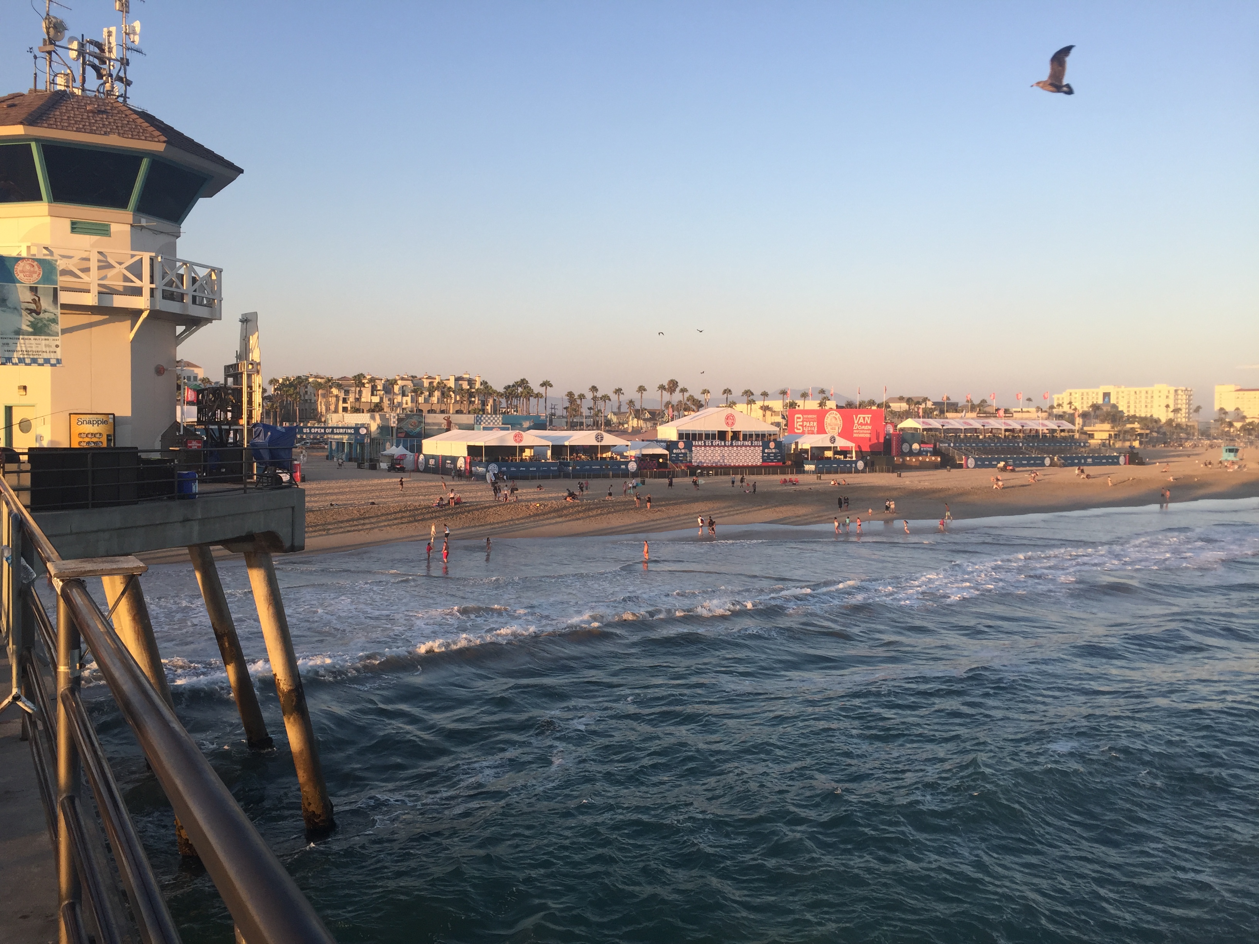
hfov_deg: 61.7
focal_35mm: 29
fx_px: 1055
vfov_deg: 48.2
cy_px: 472
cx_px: 630
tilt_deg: -1.0
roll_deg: -2.0
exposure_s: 1/455
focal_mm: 4.15
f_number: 2.2
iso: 32
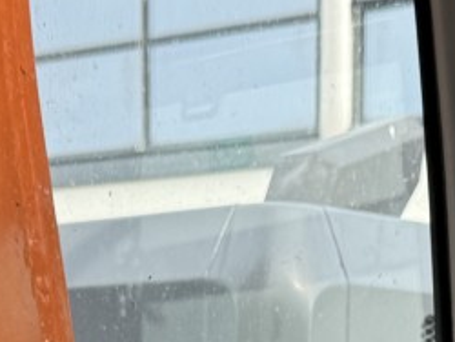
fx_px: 1816
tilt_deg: -9.4
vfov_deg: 9.8
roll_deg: -0.4
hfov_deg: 14.2
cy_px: 731
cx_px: 337
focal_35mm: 138
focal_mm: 6.76
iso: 100
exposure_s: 1/528
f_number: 1.78
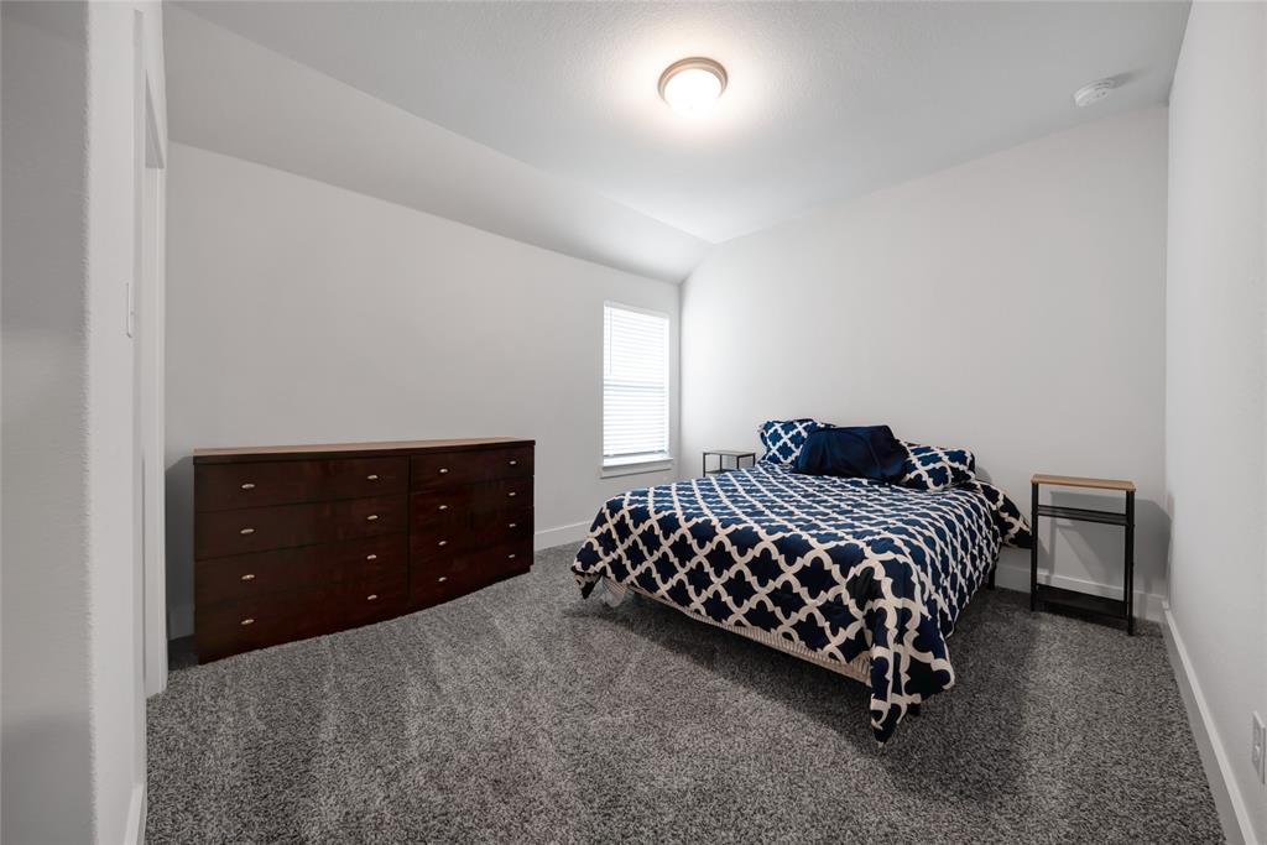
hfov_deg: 112.6
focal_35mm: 12
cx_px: 634
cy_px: 422
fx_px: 422
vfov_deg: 90.0
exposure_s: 1.6
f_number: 9
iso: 100
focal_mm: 12
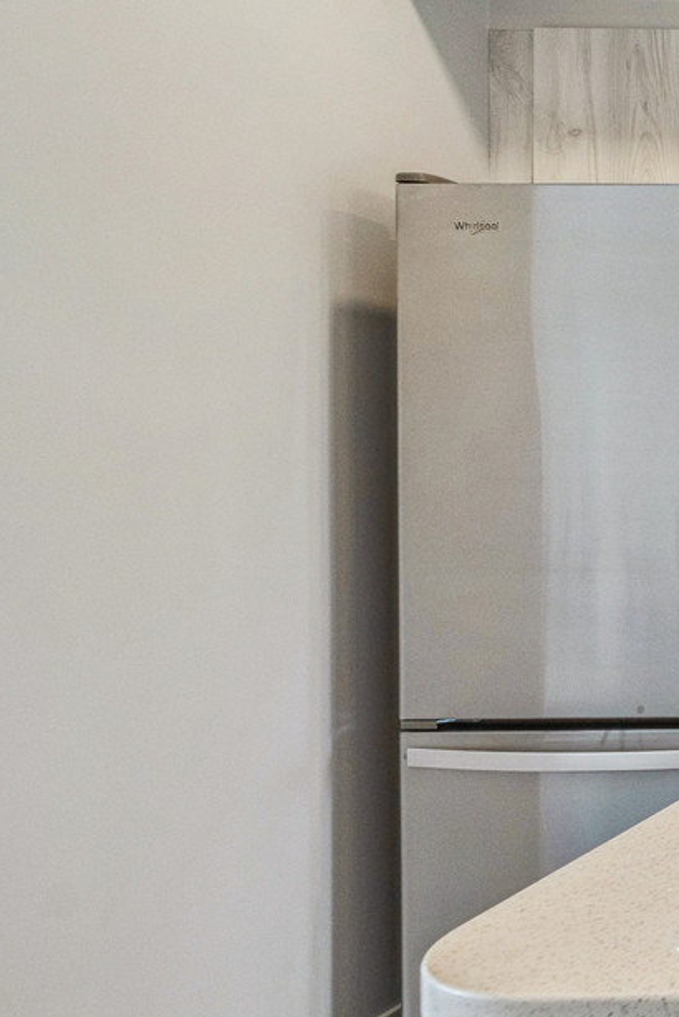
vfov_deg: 43.5
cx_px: 1375
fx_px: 1272
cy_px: 451
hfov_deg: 18.5
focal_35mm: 45
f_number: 7.1
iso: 400
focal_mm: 16
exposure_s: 1/30
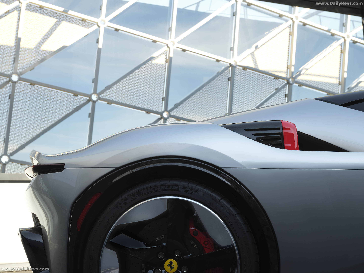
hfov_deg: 37.5
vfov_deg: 28.6
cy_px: 136
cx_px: 182
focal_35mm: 51
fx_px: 536
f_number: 10
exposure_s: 1/250
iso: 800
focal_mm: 64
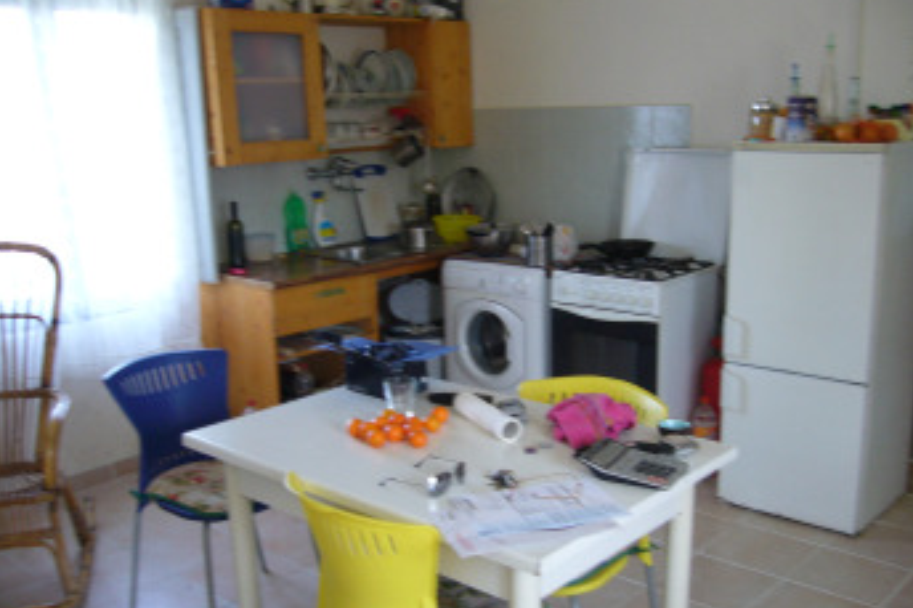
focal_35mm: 37
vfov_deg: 35.9
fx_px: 938
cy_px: 329
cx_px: 454
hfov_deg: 51.9
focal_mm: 5.8
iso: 125
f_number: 2.8
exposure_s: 1/15
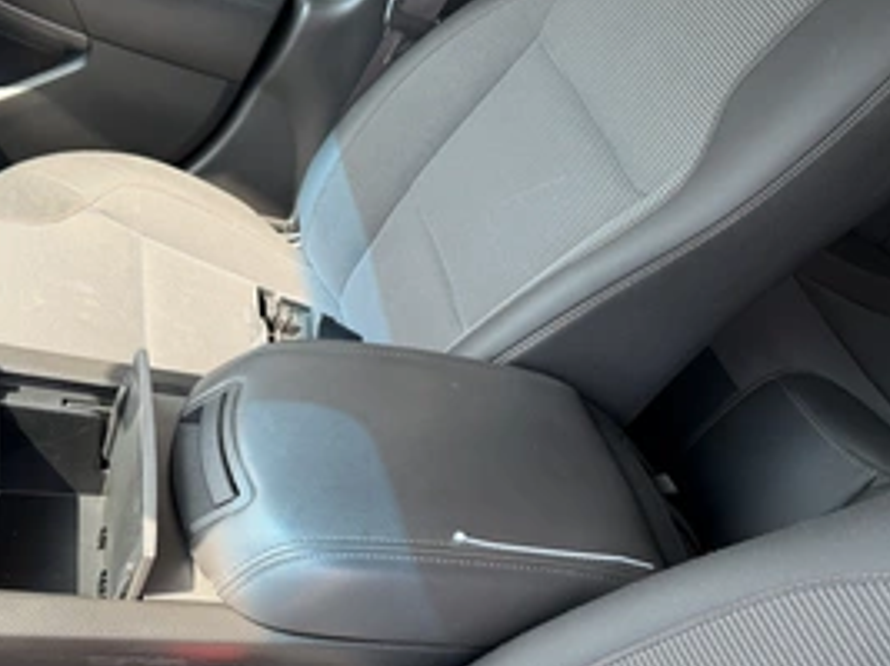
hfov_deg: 50.0
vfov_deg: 39.3
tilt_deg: -49.4
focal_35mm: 36
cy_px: 430
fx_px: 925
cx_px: 260
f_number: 1.78
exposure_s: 1/146
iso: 64
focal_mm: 6.76
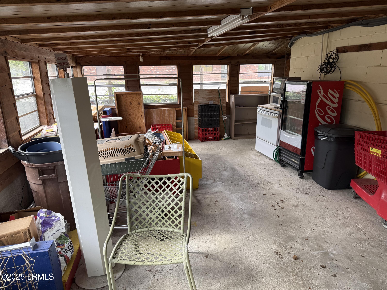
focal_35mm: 24
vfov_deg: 56.8
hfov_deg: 71.6
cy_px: 145
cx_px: 194
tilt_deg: -15.2
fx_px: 268
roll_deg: +0.5
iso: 80
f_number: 1.78
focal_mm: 6.76
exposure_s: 1/137
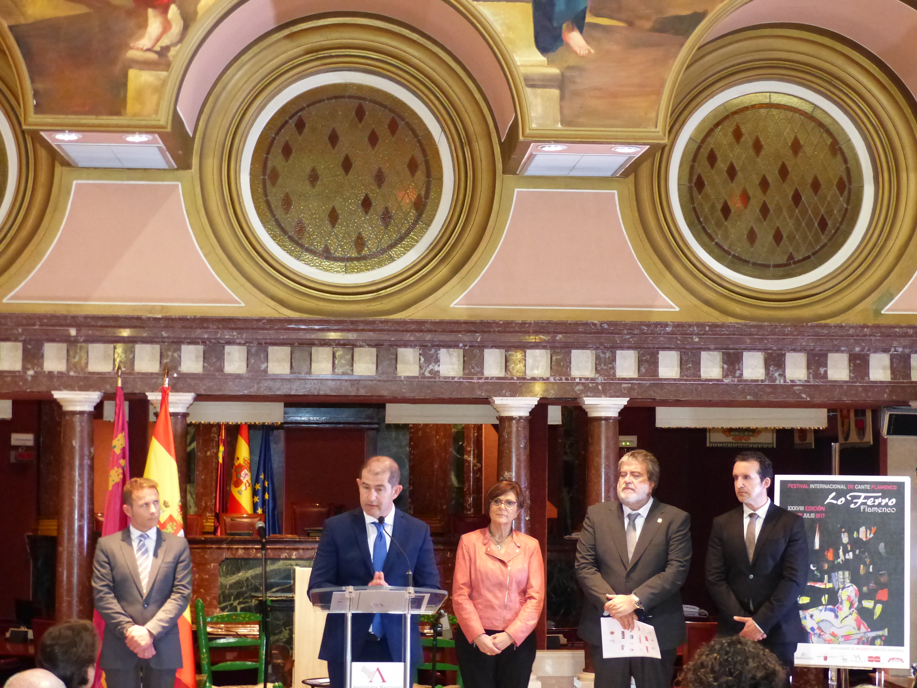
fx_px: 1907
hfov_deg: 27.0
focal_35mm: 72
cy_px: 344
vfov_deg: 20.4
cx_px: 458
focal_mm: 13
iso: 800
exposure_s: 1/15
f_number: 2.8
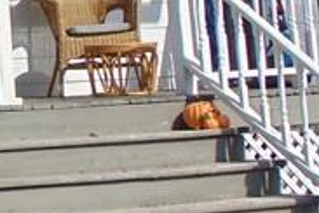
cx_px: -401
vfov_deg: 5.9
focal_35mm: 227
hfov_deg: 8.4
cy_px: -169
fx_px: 2011
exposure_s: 1/200
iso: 80
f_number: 8.5
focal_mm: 6.9
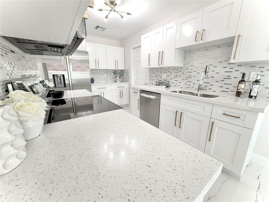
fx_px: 109
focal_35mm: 14
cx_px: 134
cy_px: 101
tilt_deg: -14.4
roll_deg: -0.2
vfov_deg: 85.7
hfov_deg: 102.1
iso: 80
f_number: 2.2
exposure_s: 1/120
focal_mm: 2.22
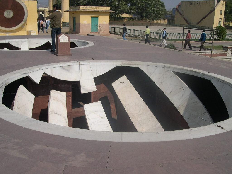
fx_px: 255
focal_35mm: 38
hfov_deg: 49.0
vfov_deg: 37.7
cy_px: 87
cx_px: 116
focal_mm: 8
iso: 100
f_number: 7.6
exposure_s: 1/403
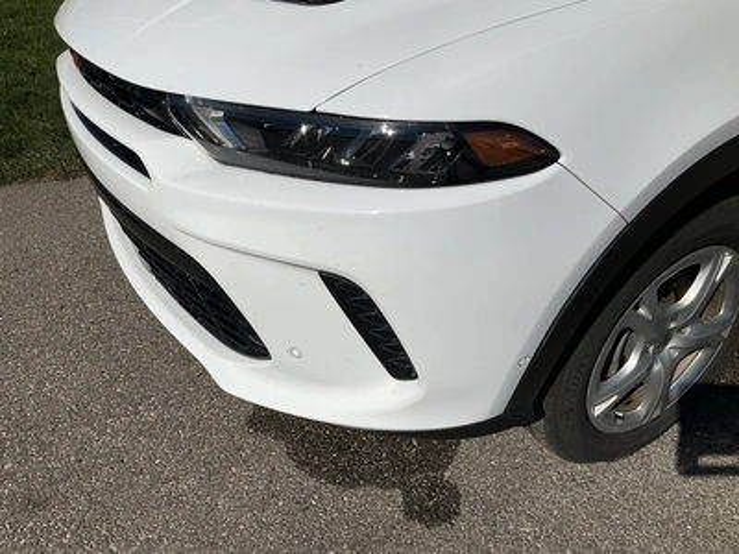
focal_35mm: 29
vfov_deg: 48.2
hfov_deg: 61.7
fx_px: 619
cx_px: 370
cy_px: 277
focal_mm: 3
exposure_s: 1/7407
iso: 25
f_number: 1.8
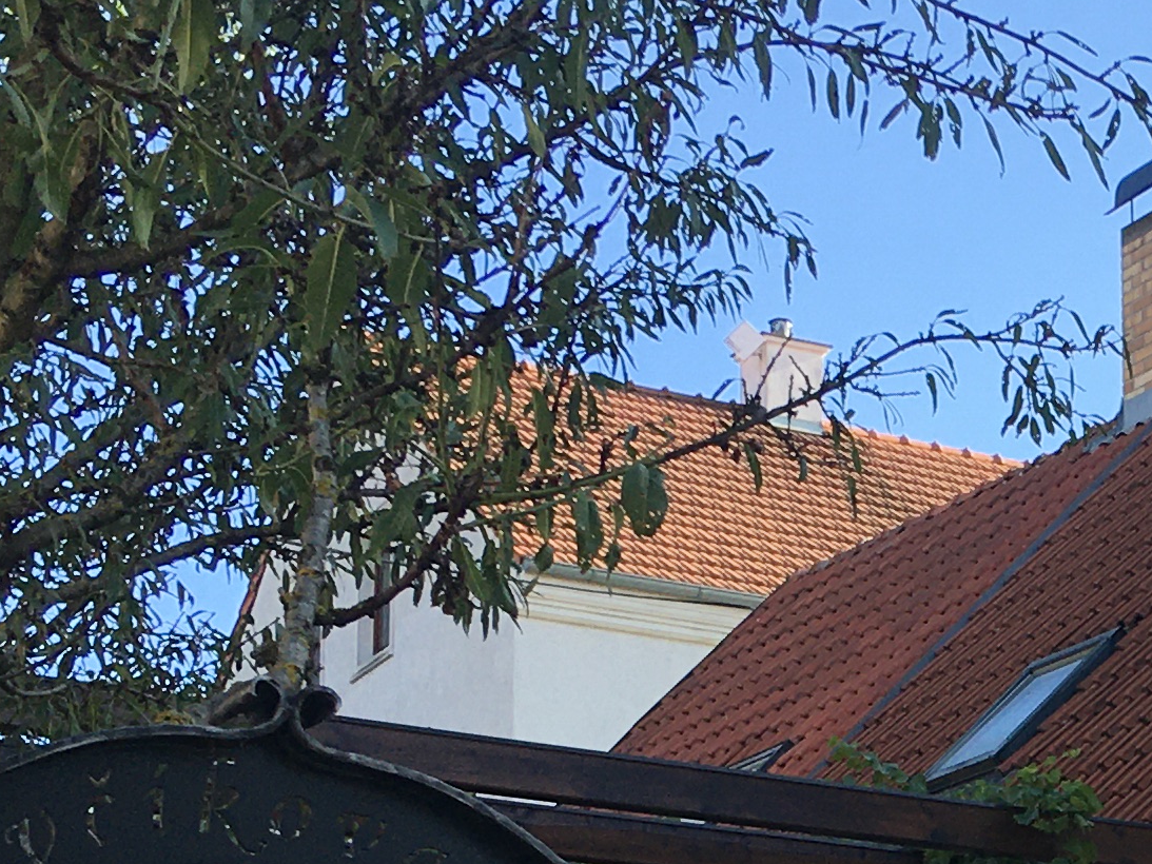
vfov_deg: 13.4
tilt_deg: +9.3
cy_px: 1112
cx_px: 1441
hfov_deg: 17.4
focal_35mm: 107
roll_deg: +1.7
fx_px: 3561
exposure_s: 1/509
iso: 25
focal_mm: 4.15
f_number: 2.2
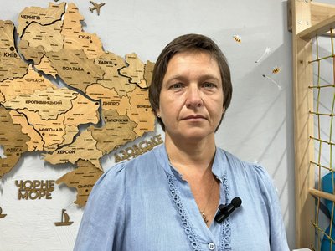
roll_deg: +0.4
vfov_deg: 53.1
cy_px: 126
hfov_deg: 67.3
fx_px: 252
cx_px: 168
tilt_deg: +0.7
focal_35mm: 26
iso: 125
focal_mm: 5.1
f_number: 1.6
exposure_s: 1/50
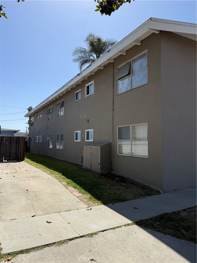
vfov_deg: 71.6
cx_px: 98
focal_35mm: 24
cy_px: 132
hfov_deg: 56.8
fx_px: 182
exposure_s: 1/4673
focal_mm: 6.76
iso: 80
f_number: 1.78
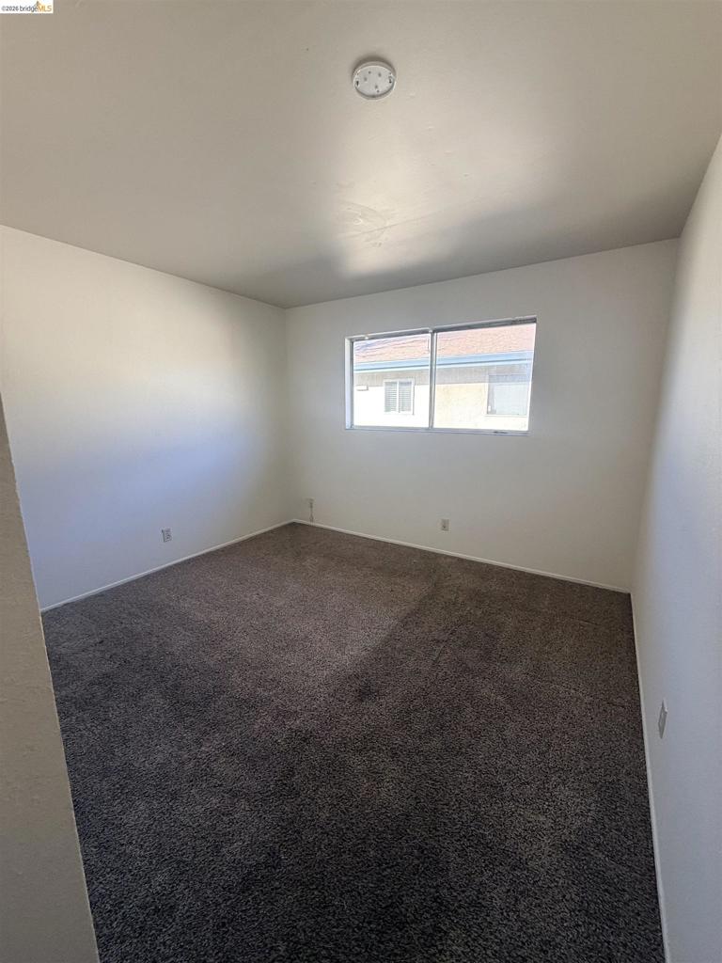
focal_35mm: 14
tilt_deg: -8.9
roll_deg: -1.0
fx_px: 389
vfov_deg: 102.1
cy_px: 482
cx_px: 361
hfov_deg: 85.7
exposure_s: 1/99
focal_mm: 2.22
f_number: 2.2
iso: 64
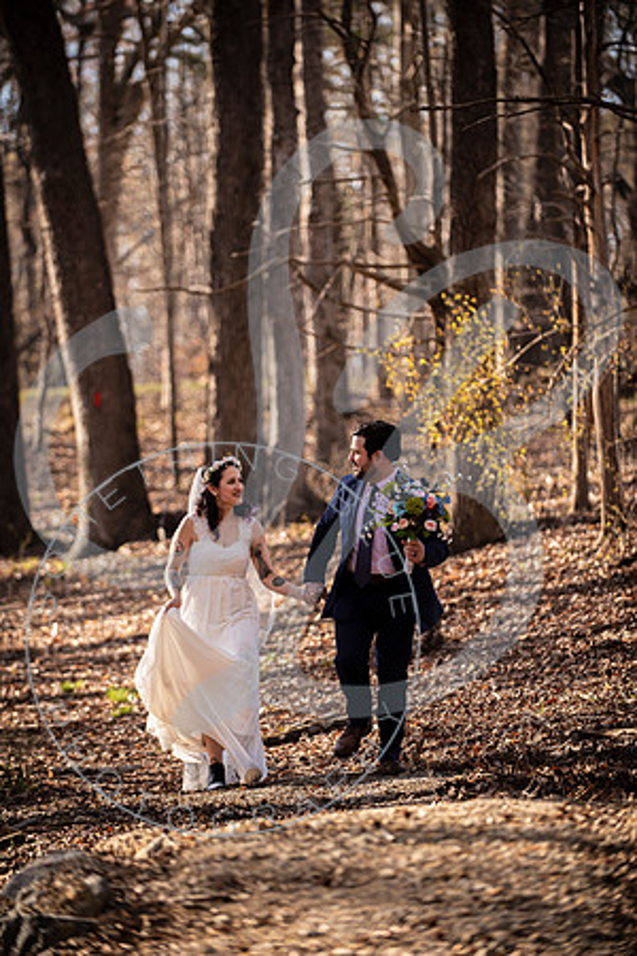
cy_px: 478
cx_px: 318
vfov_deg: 13.7
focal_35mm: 150
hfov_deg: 9.1
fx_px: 3981
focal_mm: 150
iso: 100
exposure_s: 1/800
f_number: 2.8
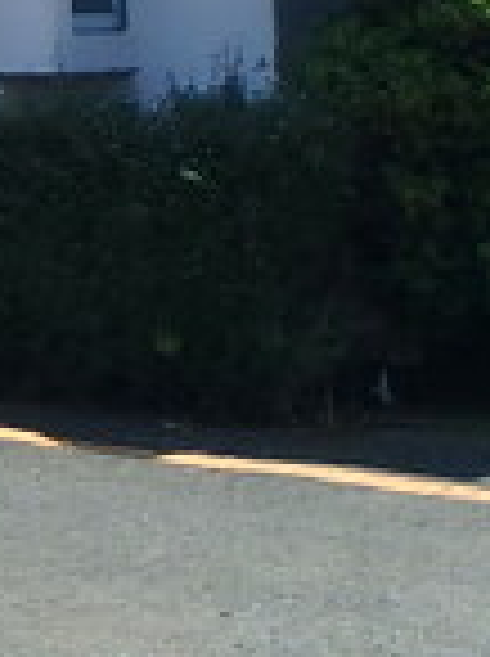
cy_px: -562
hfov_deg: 10.3
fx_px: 2593
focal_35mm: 137
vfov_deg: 12.9
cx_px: -337
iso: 125
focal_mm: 3.7
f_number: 3.5
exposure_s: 1/800
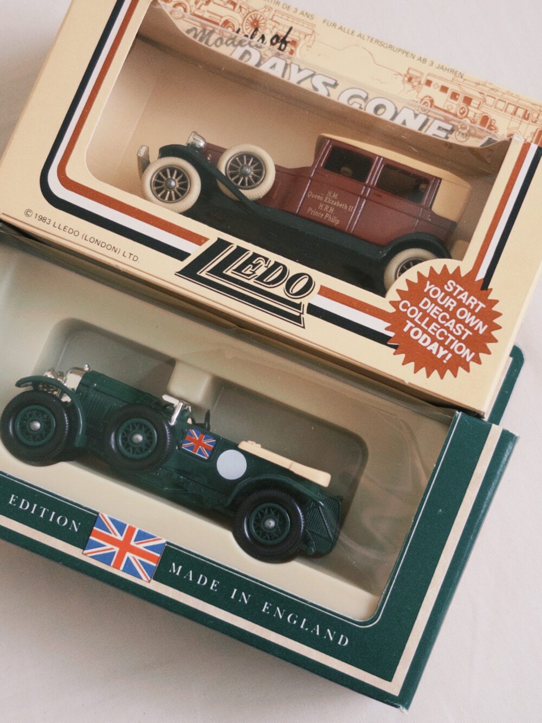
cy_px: 362
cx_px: 271
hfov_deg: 53.1
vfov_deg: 67.3
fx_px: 543
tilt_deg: -83.2
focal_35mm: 26
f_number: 1.6
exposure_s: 1/122
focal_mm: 5.96
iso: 50
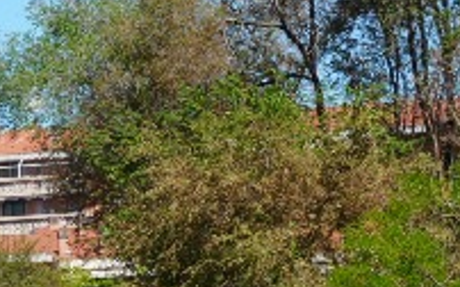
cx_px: -528
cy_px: 512
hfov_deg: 6.4
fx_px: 3985
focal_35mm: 318
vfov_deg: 4.1
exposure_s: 1/125
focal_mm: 35
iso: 100
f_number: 11
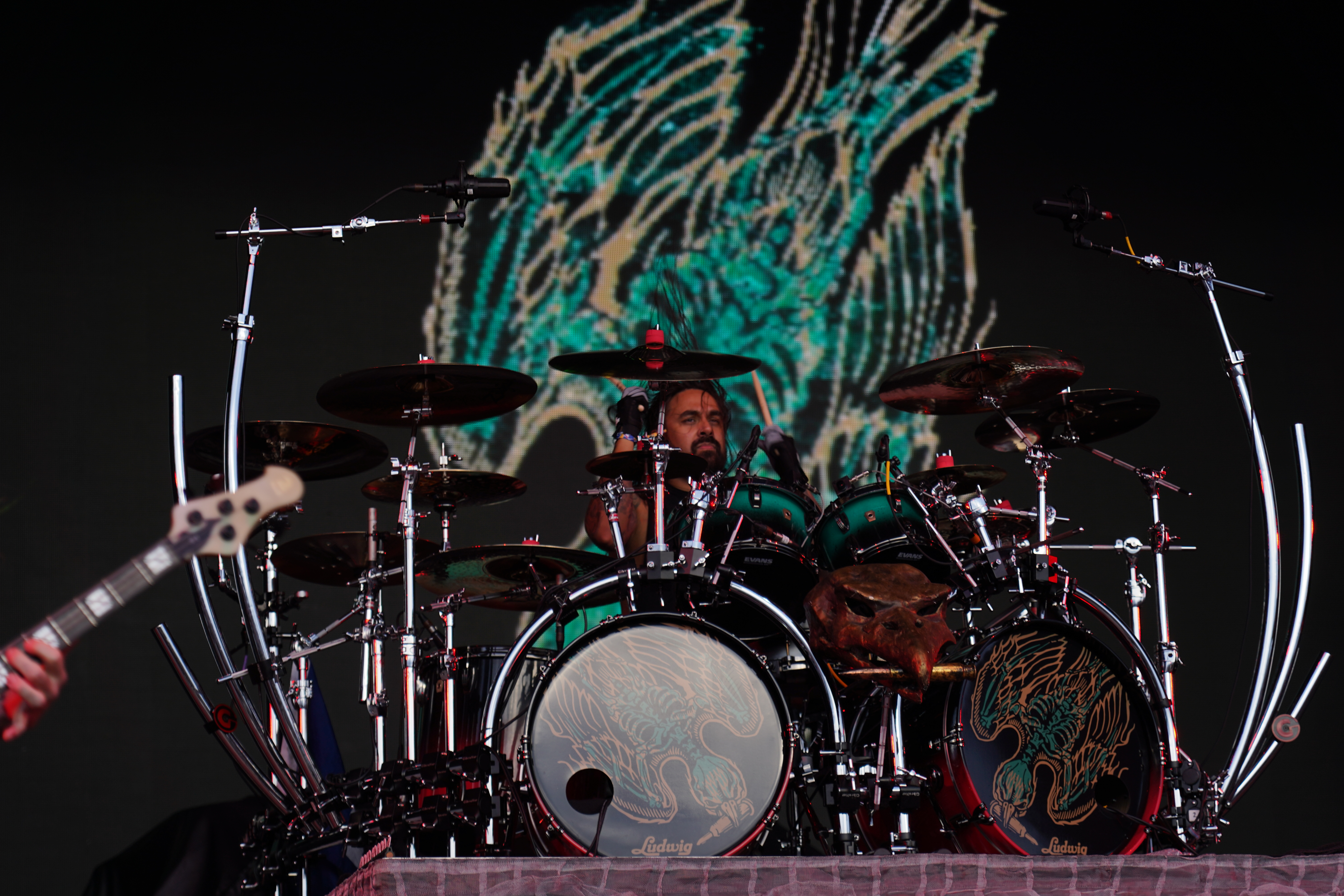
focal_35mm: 105
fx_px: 3920
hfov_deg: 19.5
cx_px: 672
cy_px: 448
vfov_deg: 13.0
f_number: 4
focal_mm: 105
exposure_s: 1/125
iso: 100
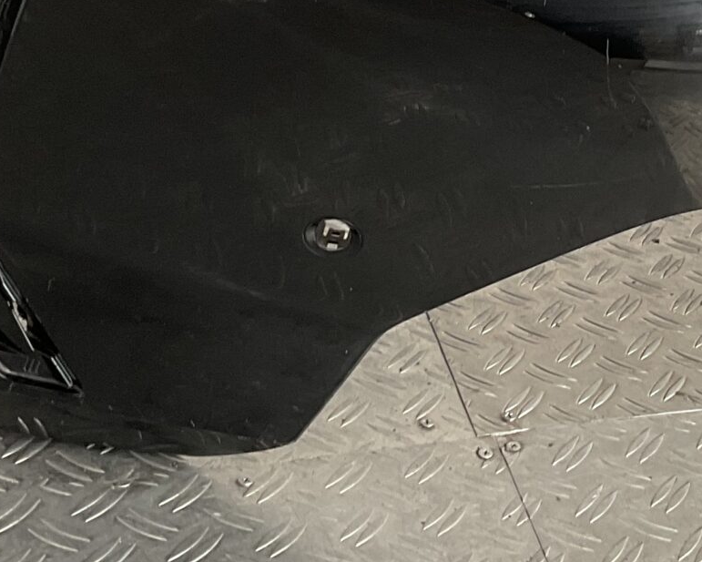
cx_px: 659
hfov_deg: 19.9
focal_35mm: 94
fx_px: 1953
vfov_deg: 16.1
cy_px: 38
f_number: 1.8
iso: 40
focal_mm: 3
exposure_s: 1/50
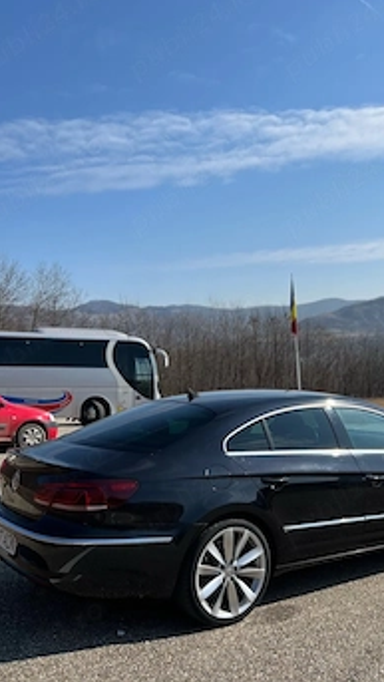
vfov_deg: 59.4
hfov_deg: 35.5
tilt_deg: -3.1
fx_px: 597
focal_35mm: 33
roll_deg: +4.5
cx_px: 233
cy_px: 364
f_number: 1.5
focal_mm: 5.7
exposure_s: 1/5587
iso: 50
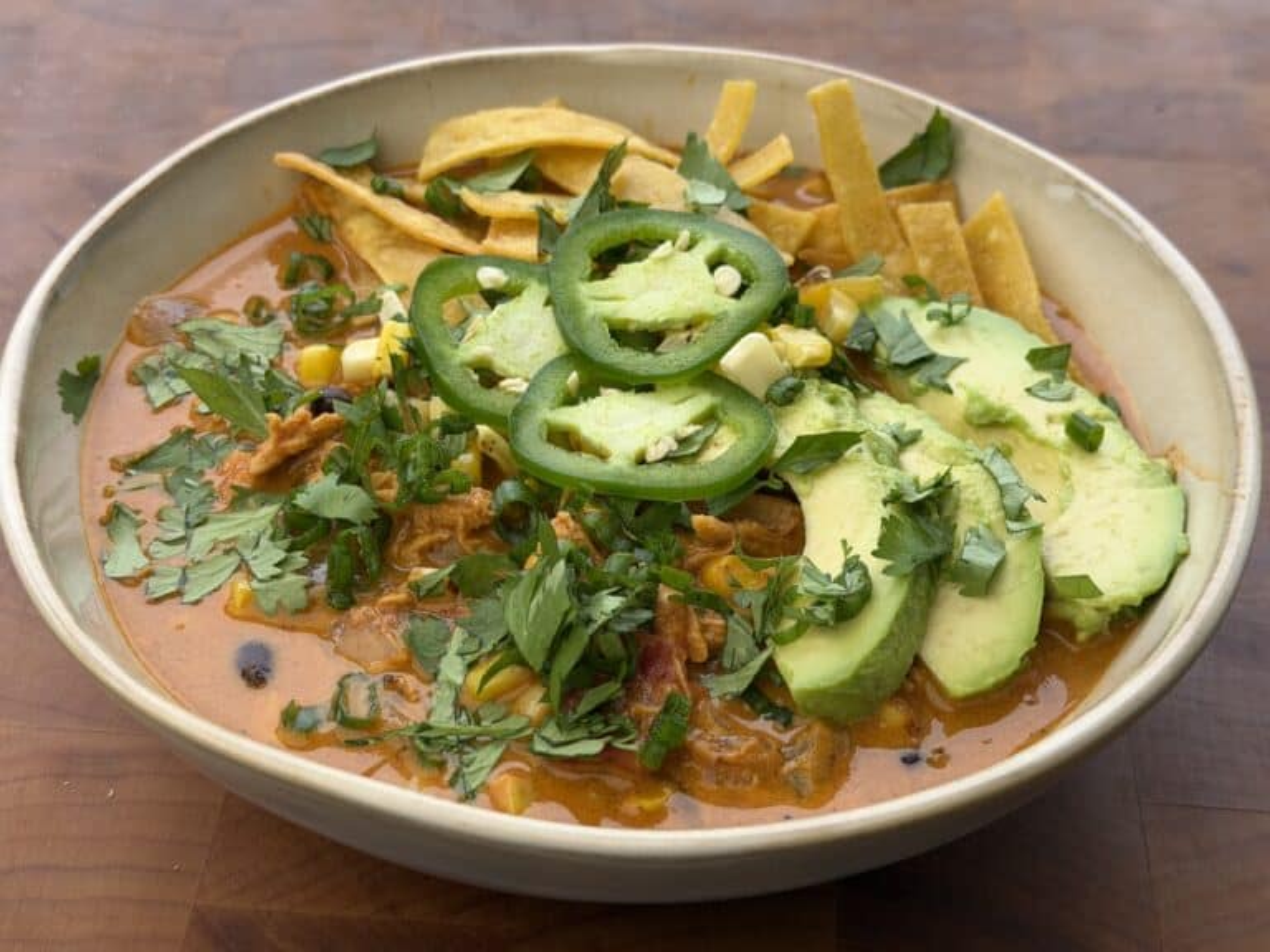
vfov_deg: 30.3
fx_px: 1761
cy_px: 476
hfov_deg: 39.7
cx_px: 635
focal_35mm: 48
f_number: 1.78
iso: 64
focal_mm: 6.76
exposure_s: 1/819
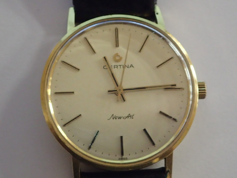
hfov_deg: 19.6
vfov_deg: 14.8
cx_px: 118
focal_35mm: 100
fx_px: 685
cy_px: 89
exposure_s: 1/25
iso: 1600
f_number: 4.9
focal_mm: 18
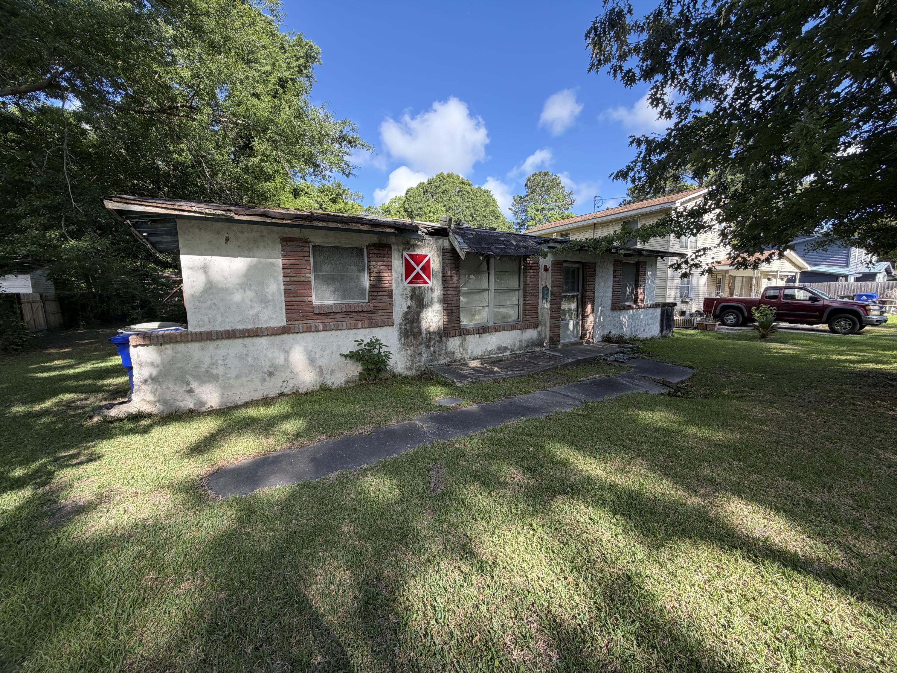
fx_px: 363
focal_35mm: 14
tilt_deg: -7.1
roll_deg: +1.0
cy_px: 336
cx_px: 448
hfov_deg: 102.1
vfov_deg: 85.7
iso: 64
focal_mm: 2.22
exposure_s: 1/502
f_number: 2.2
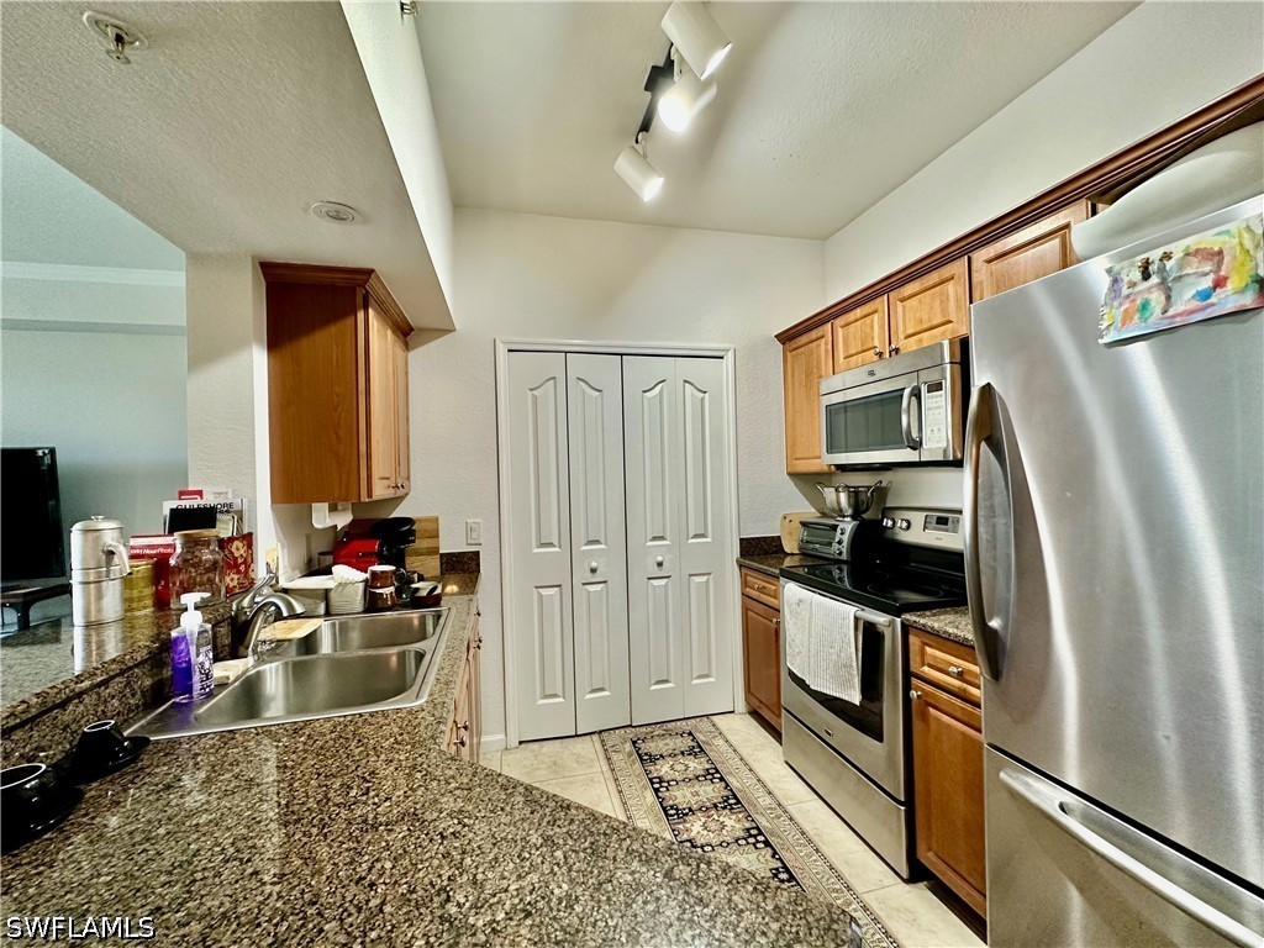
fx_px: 511
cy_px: 474
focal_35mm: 14
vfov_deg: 85.7
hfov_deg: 102.1
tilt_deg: +0.2
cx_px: 632
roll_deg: +1.6
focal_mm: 2.22
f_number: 2.2
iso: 200
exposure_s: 1/60
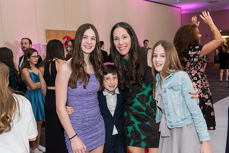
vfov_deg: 36.9
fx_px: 229
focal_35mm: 36
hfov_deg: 53.1
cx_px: 114
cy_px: 76
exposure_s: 1/100
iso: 1250
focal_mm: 36
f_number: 4
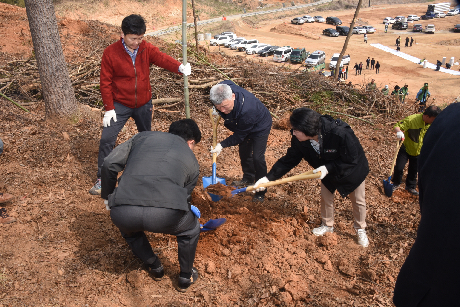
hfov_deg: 65.5
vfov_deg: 46.4
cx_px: 230
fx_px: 358
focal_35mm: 28
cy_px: 154
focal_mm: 28
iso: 900
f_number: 22
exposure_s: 1/200
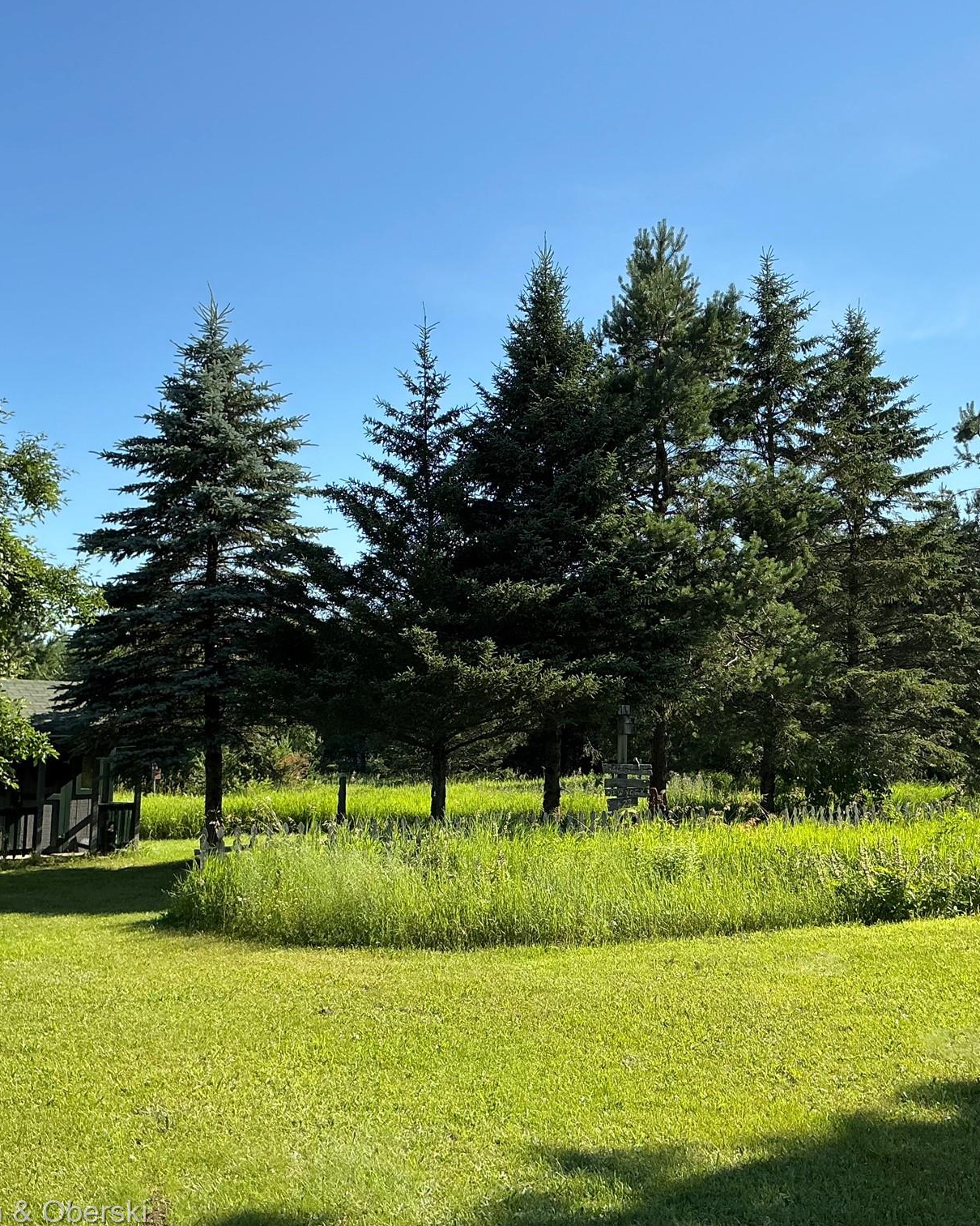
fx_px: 1342
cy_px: 612
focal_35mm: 37
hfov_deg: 40.0
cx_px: 574
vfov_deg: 49.1
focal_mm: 3
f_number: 1.8
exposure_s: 1/1490
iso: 25
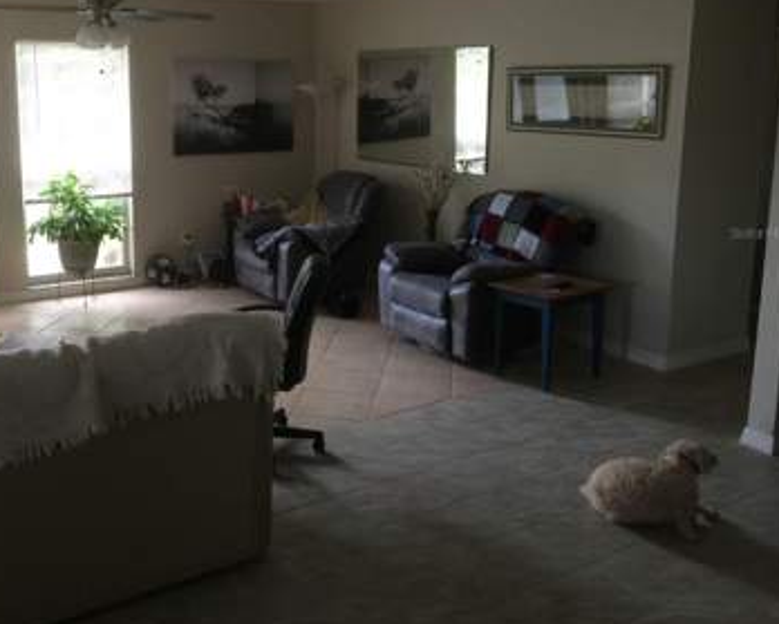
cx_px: 255
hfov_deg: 46.0
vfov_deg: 38.0
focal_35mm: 39
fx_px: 900
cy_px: 233
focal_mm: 4.15
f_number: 2.2
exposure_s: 1/15
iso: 64
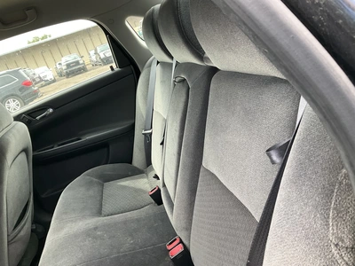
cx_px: 178
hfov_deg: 61.7
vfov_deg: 48.2
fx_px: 297
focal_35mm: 29
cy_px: 133
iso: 64
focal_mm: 3
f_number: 1.8
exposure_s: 1/122
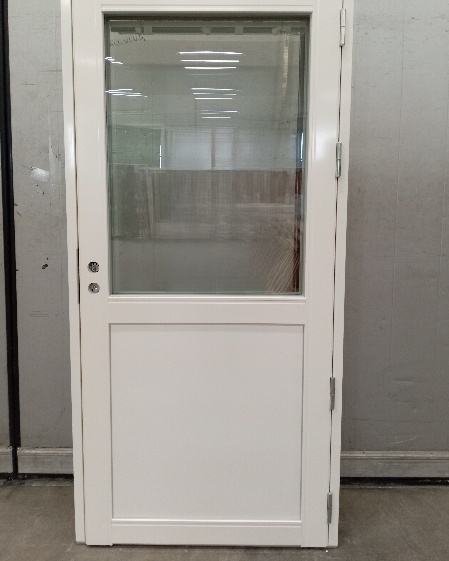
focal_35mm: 29
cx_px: 222
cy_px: 254
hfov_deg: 50.0
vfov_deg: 60.3
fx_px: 482
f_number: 1.8
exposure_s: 1/25
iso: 776
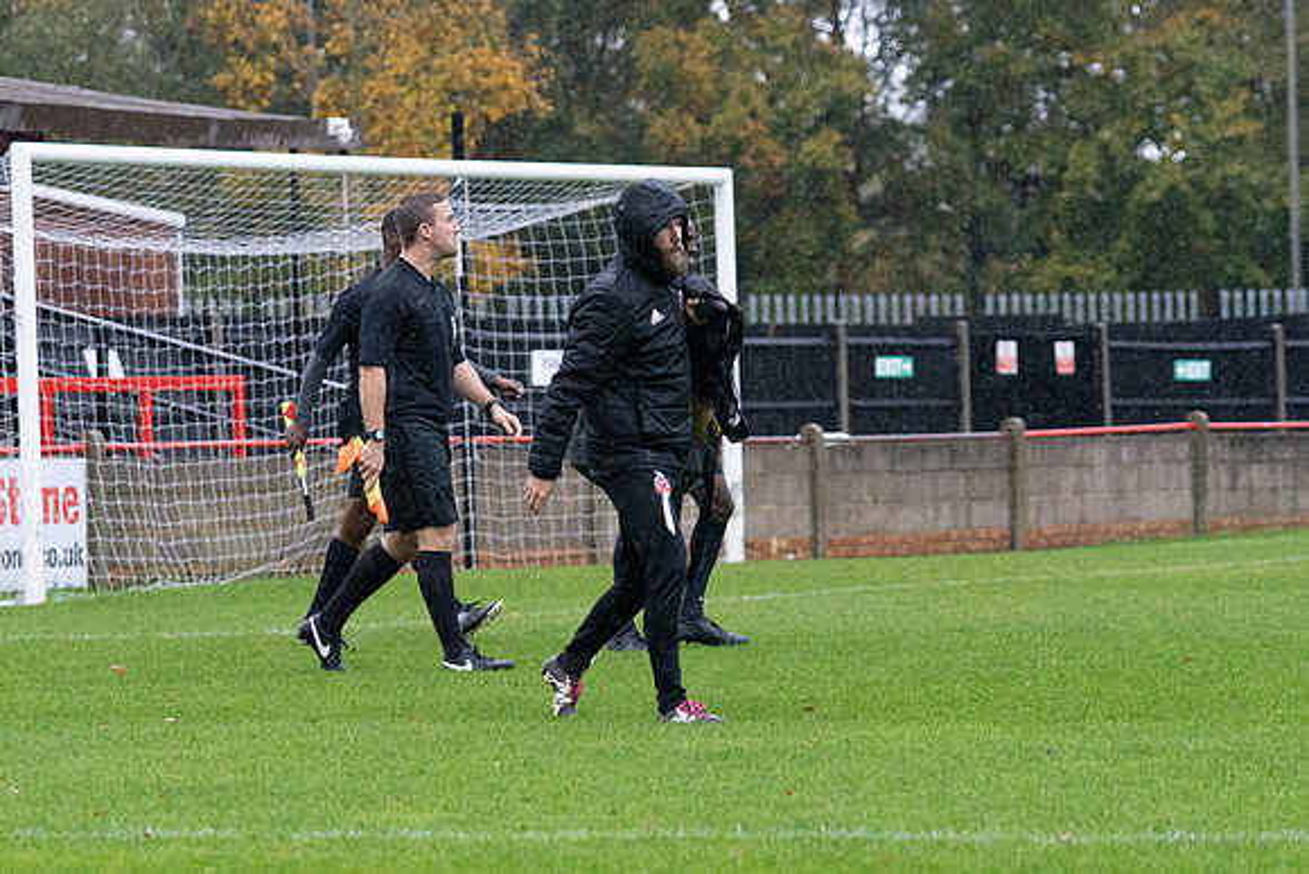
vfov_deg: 7.6
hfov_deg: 11.4
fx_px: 6546
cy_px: 437
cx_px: 654
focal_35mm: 180
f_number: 4
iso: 4000
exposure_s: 1/1000
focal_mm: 120
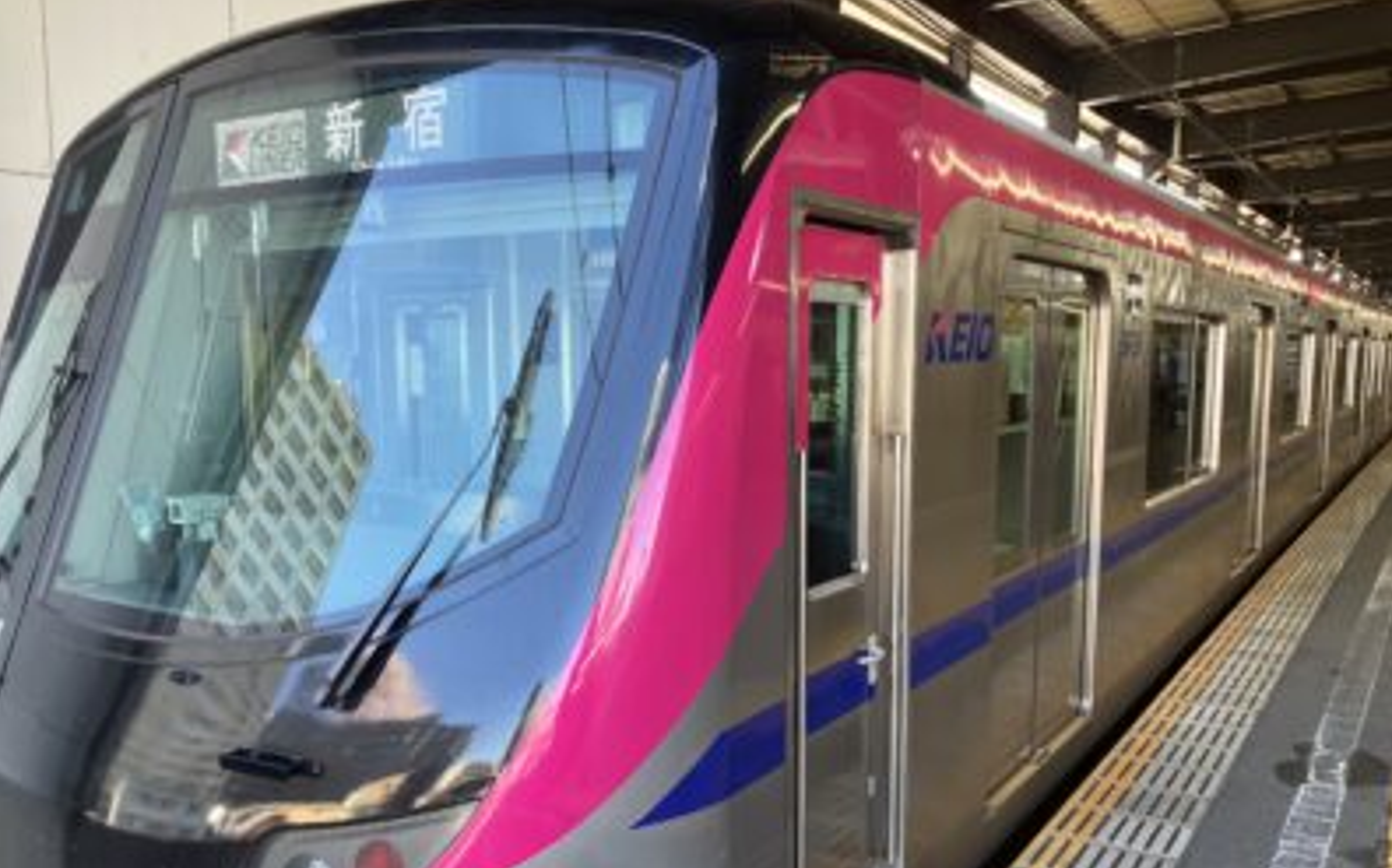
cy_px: 513
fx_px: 1137
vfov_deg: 41.6
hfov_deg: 62.9
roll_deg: -0.3
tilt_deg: -7.5
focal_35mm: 30
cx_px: 696
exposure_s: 1/101
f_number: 1.8
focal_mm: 3.99
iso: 50
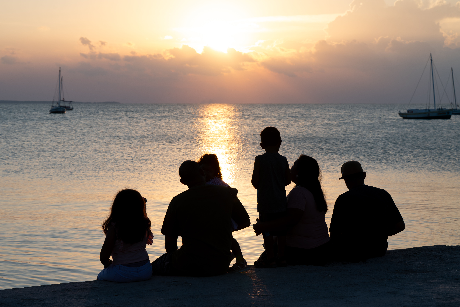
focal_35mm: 91
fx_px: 1163
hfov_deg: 22.4
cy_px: 154
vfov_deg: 15.0
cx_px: 230
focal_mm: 91
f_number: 9
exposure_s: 1/160
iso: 100
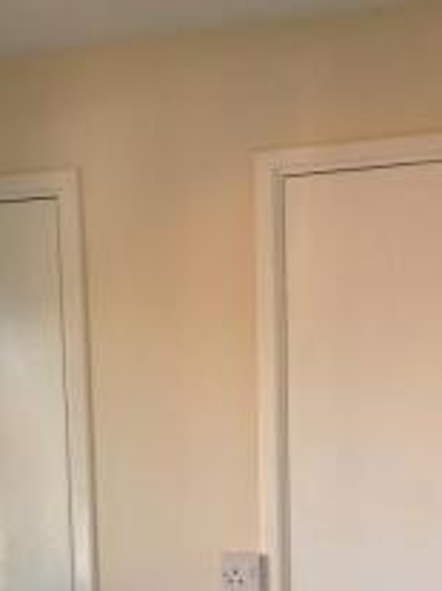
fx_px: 1261
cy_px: 532
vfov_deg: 25.5
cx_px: 234
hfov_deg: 19.9
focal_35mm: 74
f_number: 2.4
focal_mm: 4.28
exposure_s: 1/40
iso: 50
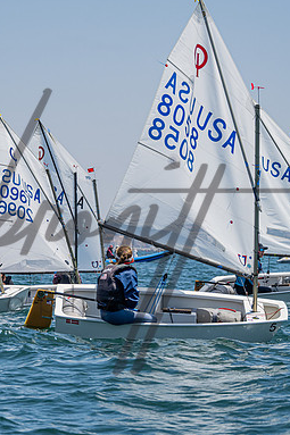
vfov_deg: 11.6
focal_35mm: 178
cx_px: 81
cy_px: 228
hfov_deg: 7.7
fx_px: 2153
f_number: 6.7
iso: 500
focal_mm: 105
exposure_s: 1/2500
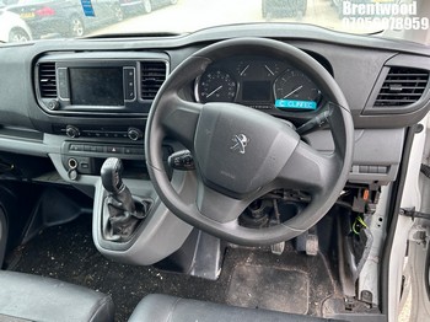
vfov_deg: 53.0
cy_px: 161
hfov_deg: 67.3
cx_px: 215
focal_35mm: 26
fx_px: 323
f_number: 1.5
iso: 100
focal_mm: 5.7
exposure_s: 1/121
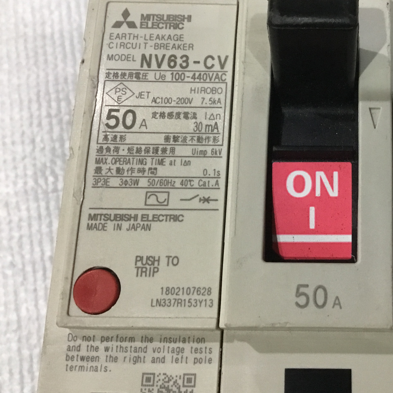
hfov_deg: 34.7
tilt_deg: -74.4
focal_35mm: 47
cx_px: 328
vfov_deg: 36.0
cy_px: 168
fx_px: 604
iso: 200
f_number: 2.4
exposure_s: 1/20
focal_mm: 3.3
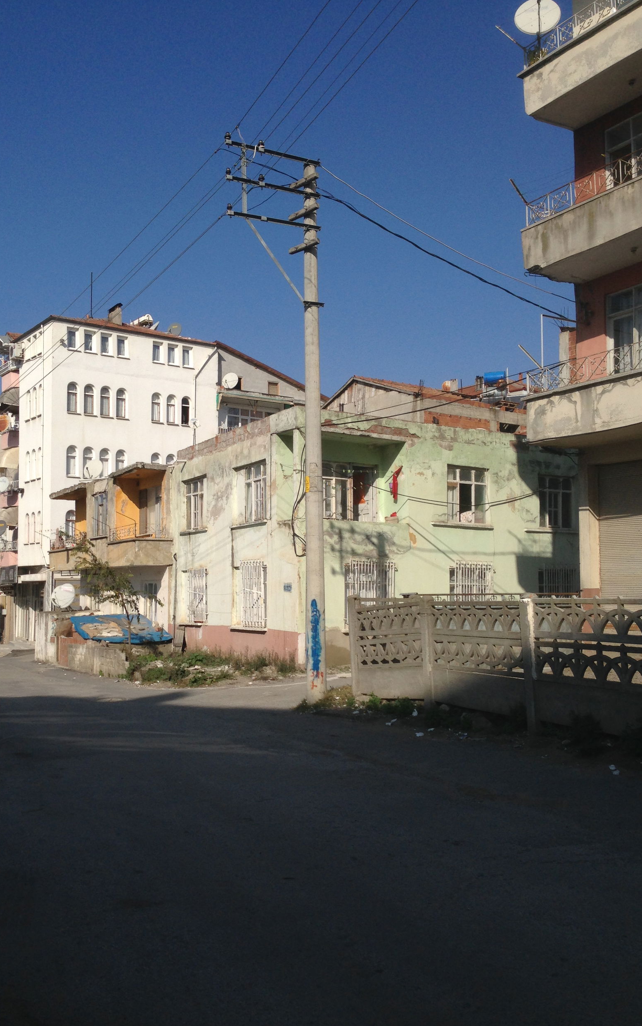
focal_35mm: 36
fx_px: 1008
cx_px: 285
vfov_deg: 54.0
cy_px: 524
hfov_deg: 35.3
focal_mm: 4.12
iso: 50
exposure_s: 1/3012
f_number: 2.4
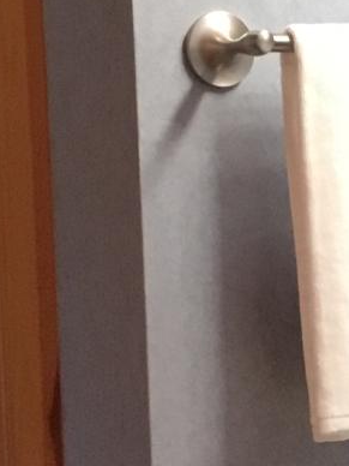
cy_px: 495
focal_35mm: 160
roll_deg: +0.9
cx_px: 371
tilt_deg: -8.2
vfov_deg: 12.2
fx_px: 2151
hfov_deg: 9.2
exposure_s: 1/30
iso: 125
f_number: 2.4
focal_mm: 3.3
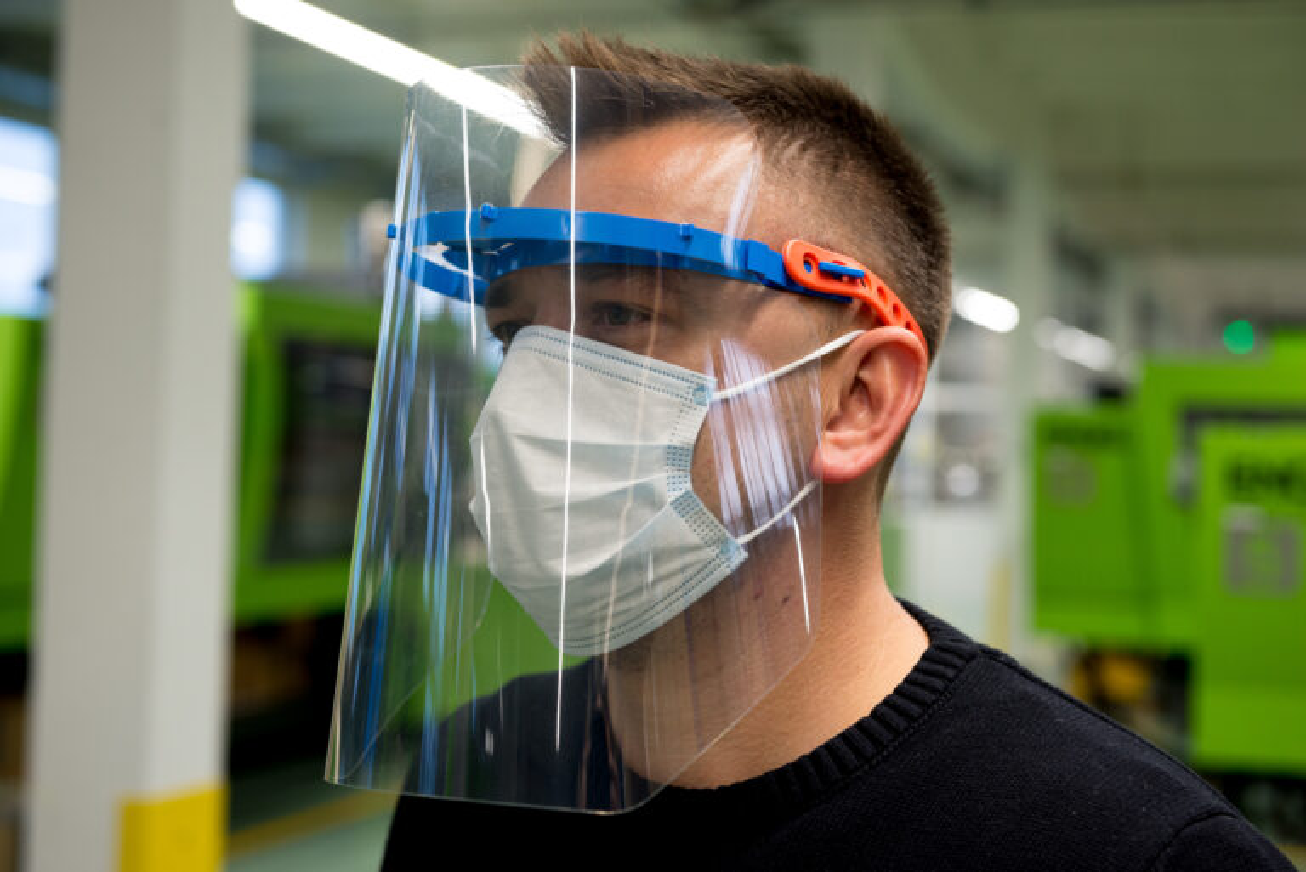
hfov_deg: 33.4
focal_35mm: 60
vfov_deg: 22.7
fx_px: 2178
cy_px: 436
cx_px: 653
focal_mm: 60
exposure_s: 1/100
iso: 400
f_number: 4
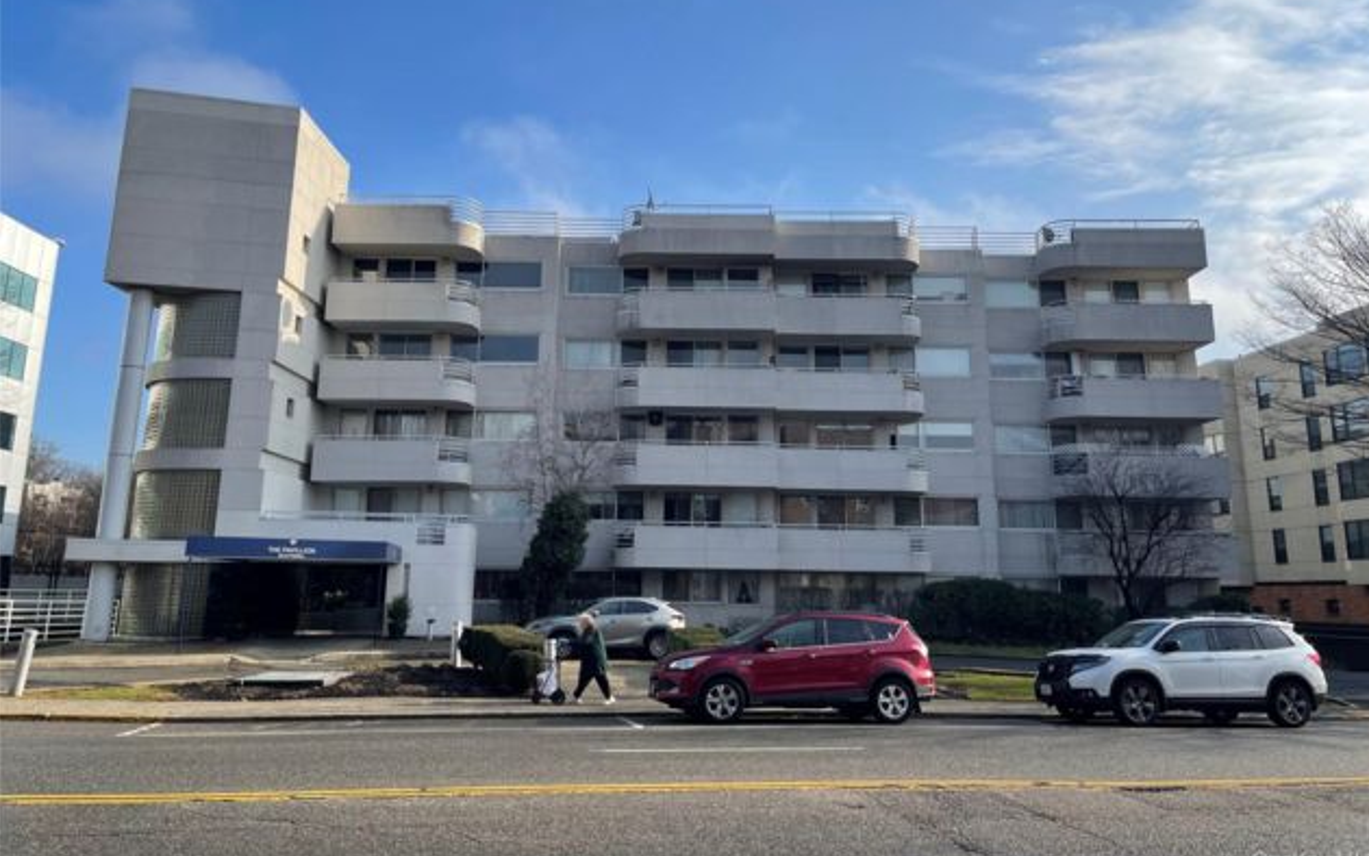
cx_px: 693
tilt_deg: +11.5
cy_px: 354
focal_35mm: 28
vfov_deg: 44.4
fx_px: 1045
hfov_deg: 66.5
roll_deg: -1.1
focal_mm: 5.1
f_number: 1.6
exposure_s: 1/3559
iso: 32
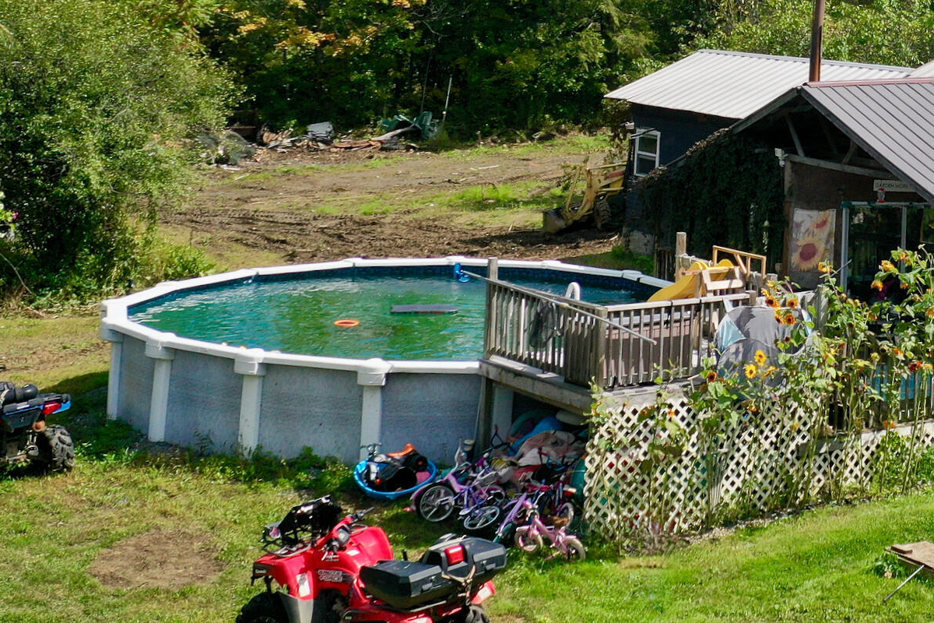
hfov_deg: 26.8
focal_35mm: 70
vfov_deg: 18.8
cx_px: 989
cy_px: -40
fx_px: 1816
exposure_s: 1/120
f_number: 4.5
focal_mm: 10.26
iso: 100
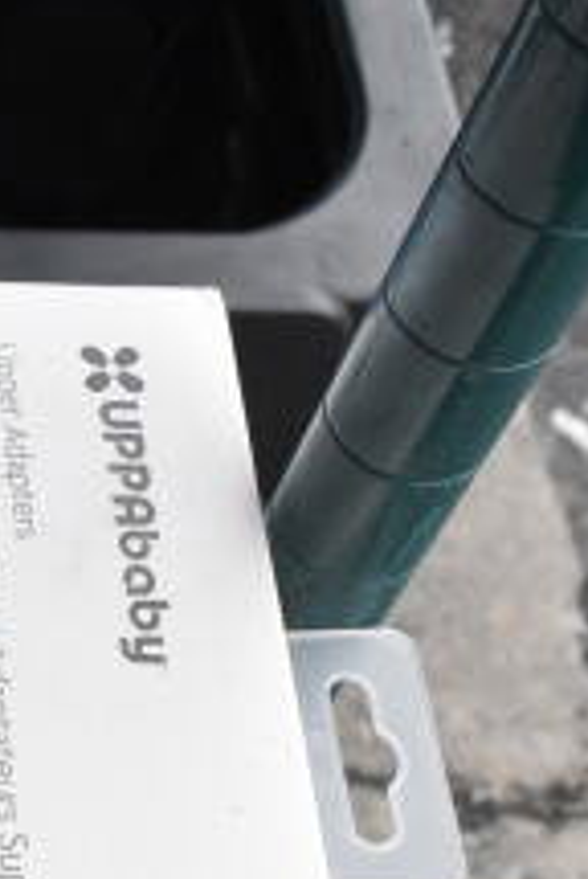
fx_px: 2076
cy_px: 783
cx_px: -502
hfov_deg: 14.1
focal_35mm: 85
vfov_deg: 23.3
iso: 1600
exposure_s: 1/400
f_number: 10
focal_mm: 20
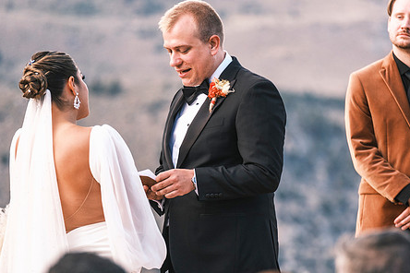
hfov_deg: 7.8
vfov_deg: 5.2
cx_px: 244
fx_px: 3006
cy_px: 156
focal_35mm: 264
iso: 400
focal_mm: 134.4
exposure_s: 1/1100
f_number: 2.8
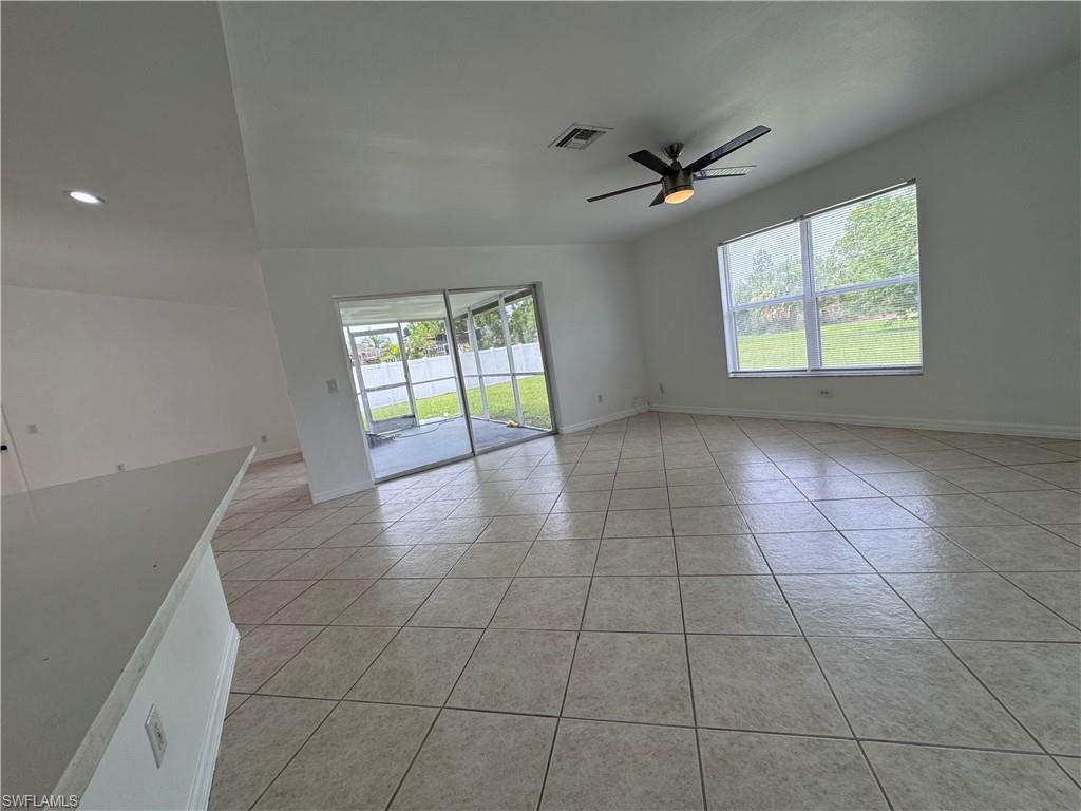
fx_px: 437
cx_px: 540
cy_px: 406
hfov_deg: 102.1
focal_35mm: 14
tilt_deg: -8.6
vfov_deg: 85.7
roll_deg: +8.5
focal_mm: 2.22
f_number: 2.2
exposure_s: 1/141
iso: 40
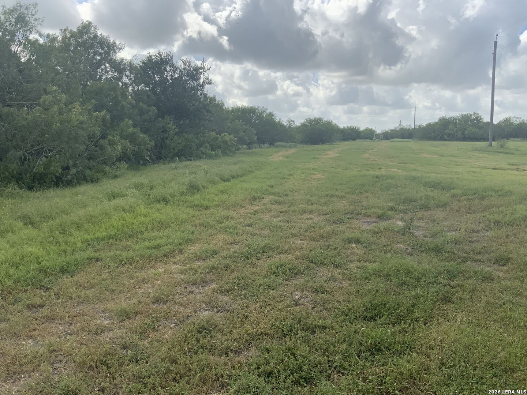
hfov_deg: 61.7
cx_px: 264
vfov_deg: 48.2
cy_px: 198
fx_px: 442
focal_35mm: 29
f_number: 1.8
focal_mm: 3
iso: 16
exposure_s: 1/1626
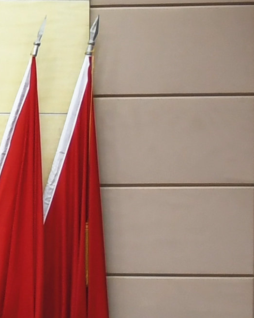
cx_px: -485
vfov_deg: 9.1
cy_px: 423
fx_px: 1954
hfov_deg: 6.8
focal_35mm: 208
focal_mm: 22
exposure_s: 1/60
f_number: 4
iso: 400
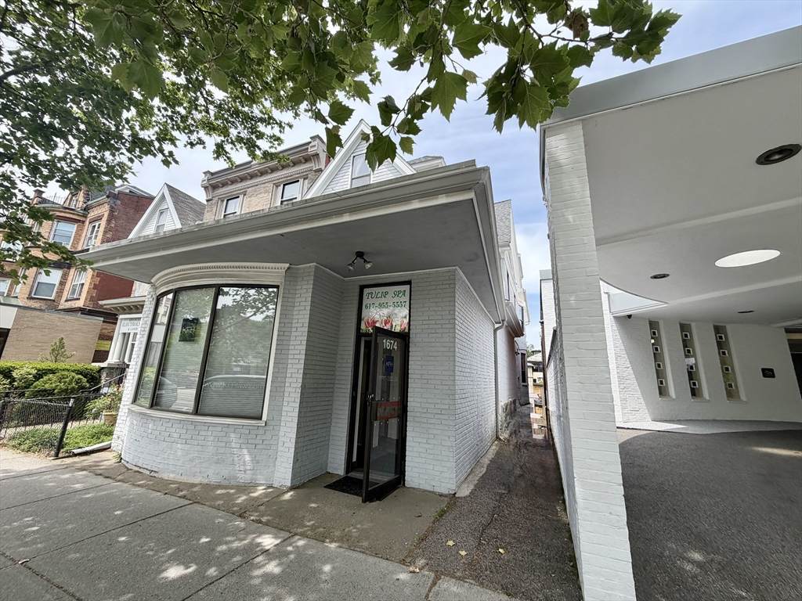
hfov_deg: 102.1
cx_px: 401
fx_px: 324
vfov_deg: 85.7
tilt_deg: +14.6
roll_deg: -0.8
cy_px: 300
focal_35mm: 14
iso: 40
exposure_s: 1/751
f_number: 2.2
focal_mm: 2.22
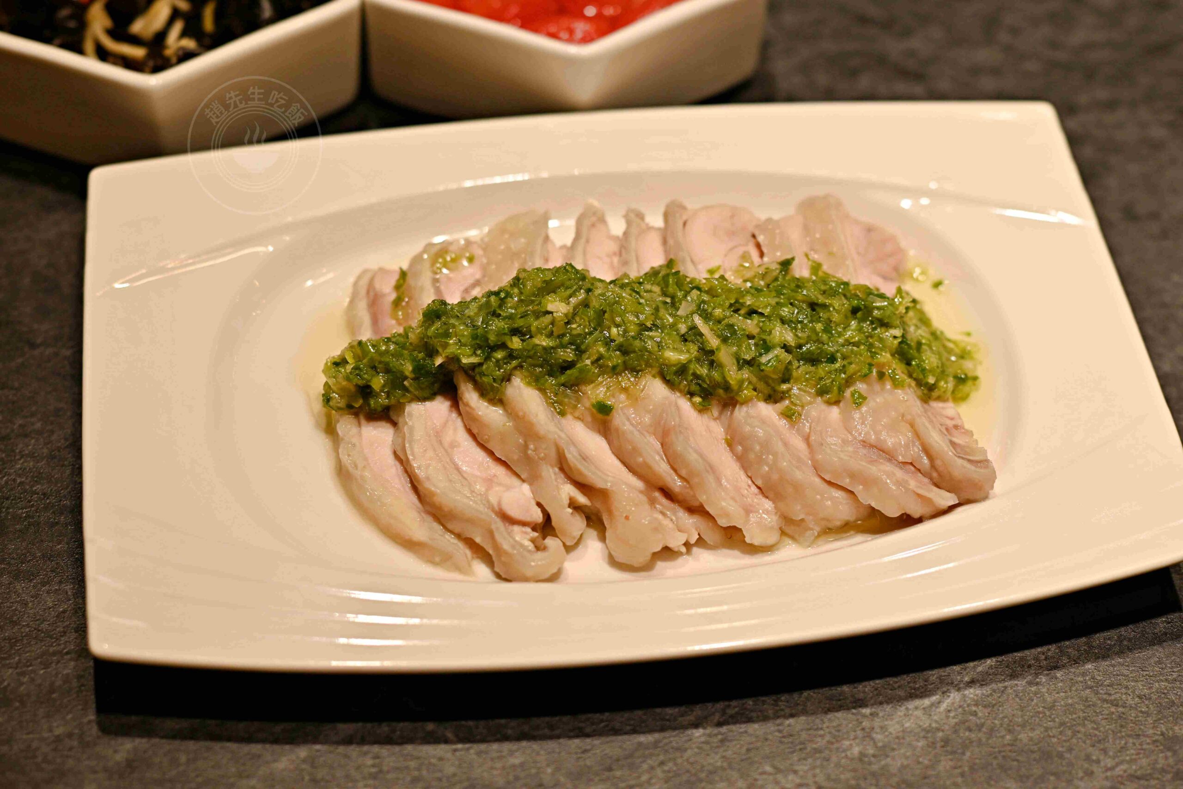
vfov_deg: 18.2
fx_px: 2465
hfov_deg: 27.0
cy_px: 394
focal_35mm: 75
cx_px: 592
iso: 100
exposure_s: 1/200
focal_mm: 50
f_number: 2.8
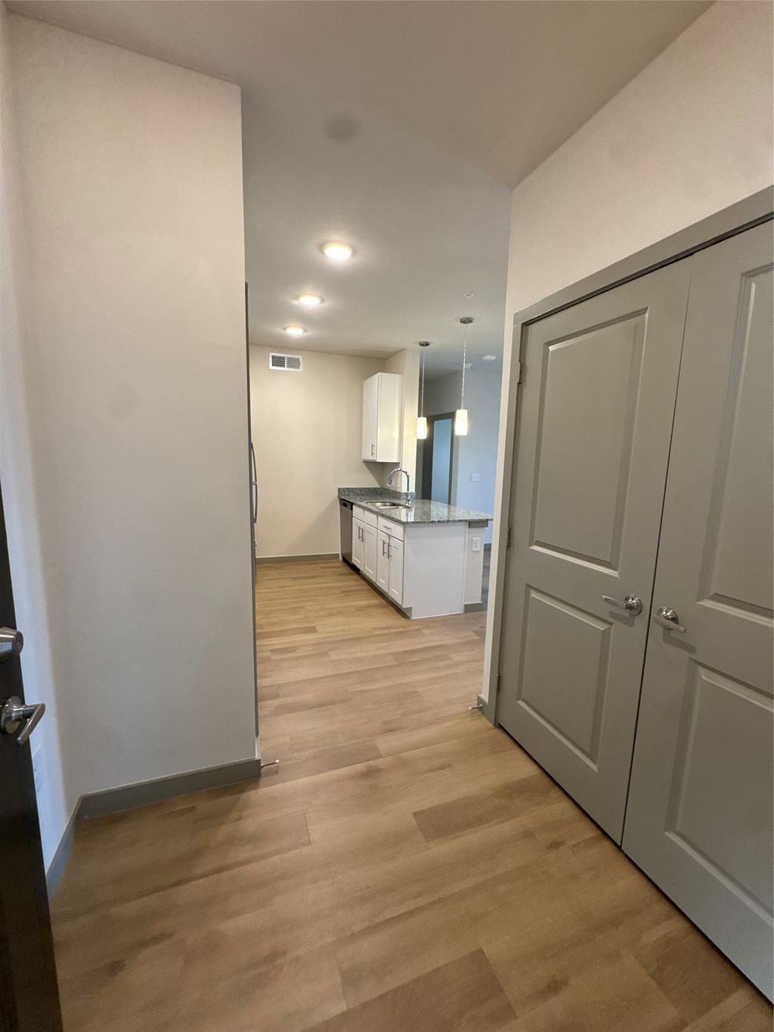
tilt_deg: -7.6
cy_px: 516
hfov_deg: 85.7
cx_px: 387
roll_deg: -1.7
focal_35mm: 14
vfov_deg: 102.1
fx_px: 417
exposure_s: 1/120
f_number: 2.2
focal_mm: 2.22
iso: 250
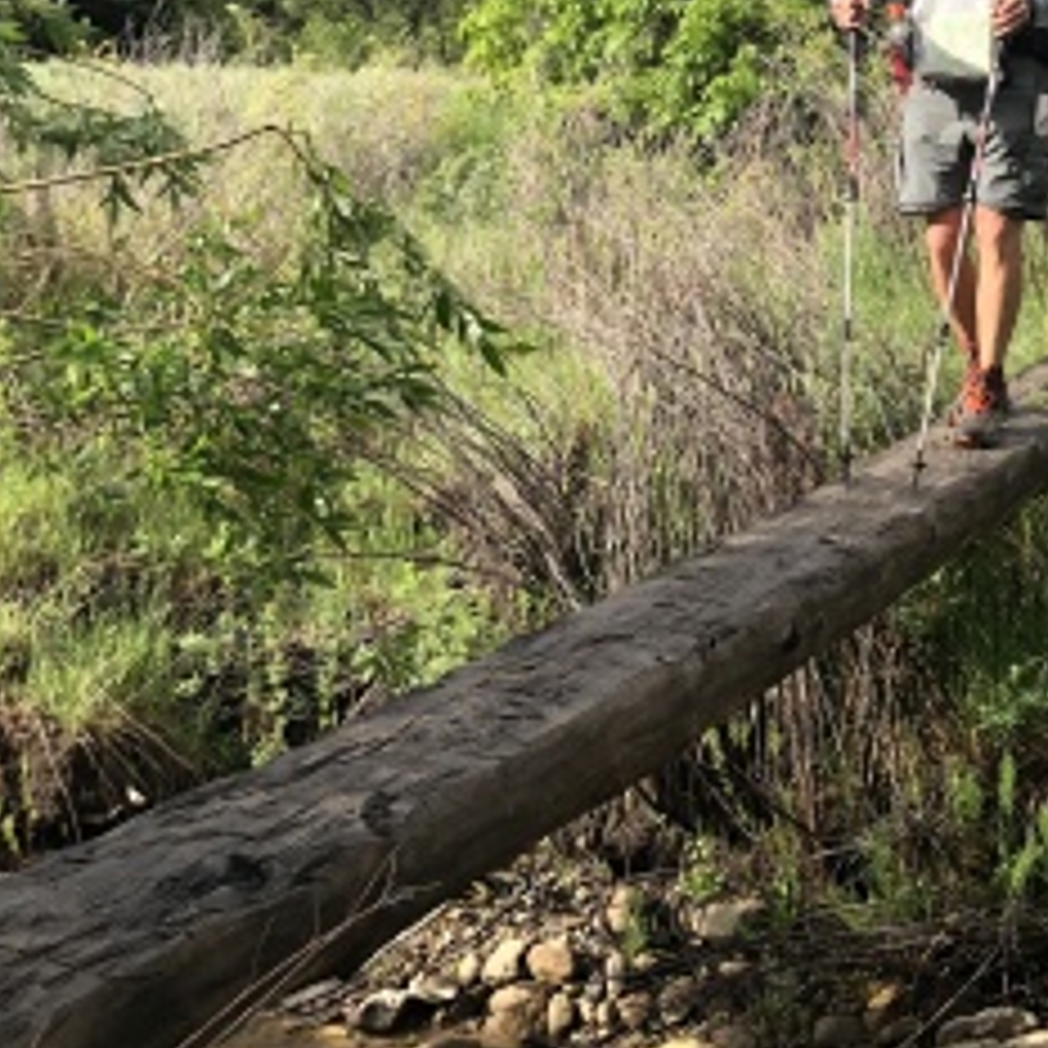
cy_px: 220
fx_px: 2329
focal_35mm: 68
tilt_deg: -0.7
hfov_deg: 24.6
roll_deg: -0.8
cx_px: 940
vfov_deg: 25.0
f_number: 1.8
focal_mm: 3.99
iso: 20
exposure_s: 1/796
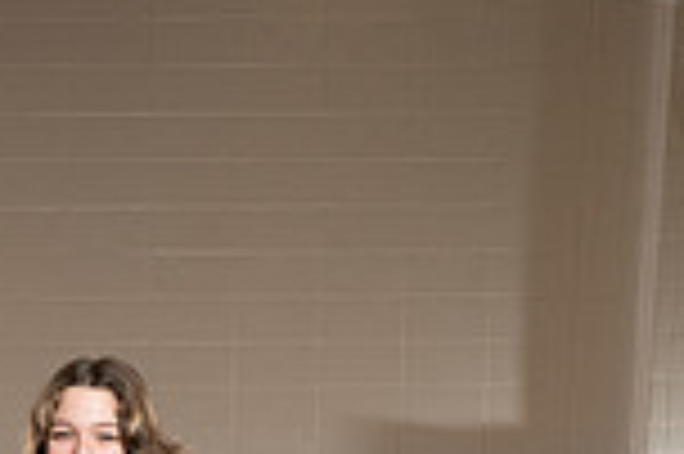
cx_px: 104
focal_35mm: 80
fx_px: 1518
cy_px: 1002
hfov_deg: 24.8
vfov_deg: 13.6
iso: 1000
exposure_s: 1/250
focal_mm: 27
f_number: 8
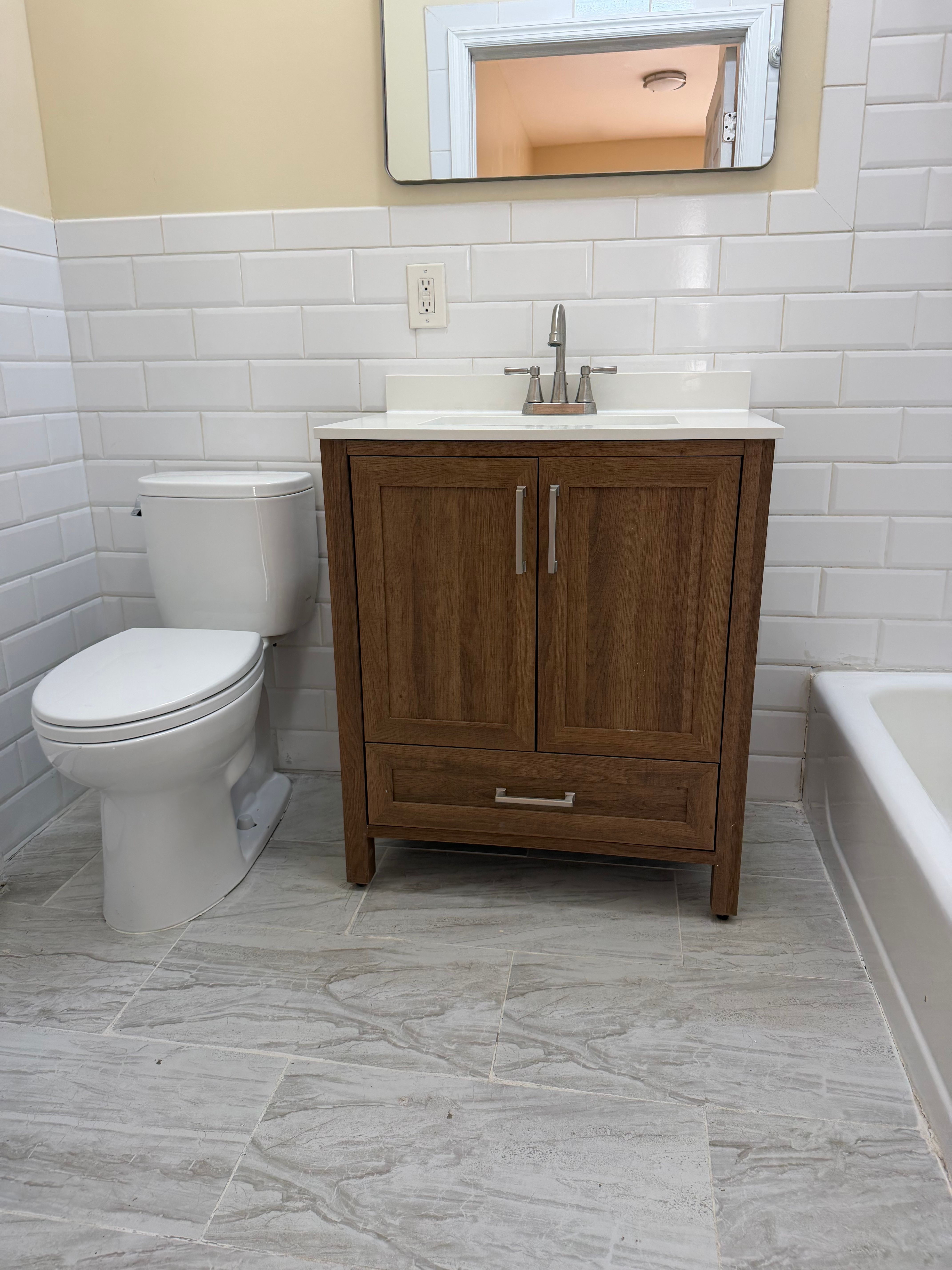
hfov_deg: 56.8
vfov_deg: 71.6
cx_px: 476
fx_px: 880
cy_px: 635
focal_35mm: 24
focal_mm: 6.76
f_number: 1.78
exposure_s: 1/120
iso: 125
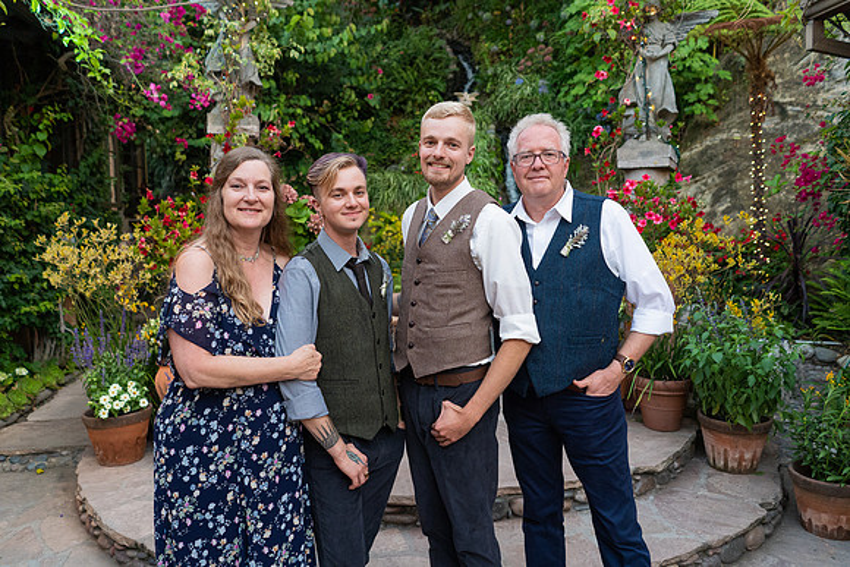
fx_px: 661
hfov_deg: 65.5
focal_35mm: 28
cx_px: 425
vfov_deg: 46.4
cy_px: 284
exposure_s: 1/200
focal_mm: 28
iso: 500
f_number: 3.2
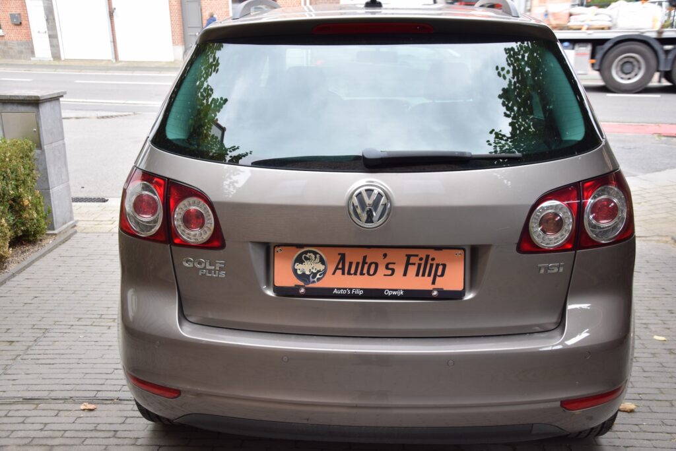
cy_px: 226
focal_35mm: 36
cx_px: 338
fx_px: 676
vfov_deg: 36.9
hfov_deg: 53.1
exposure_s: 1/100
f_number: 5
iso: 400
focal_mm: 24
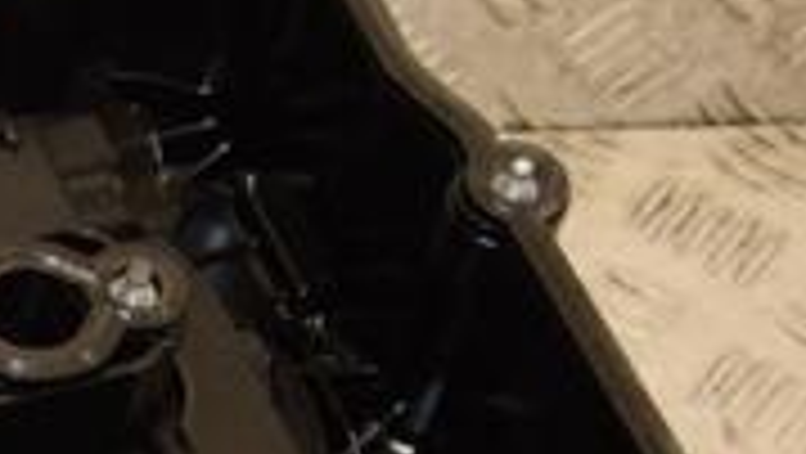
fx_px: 3379
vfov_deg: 7.6
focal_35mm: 158
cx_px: -432
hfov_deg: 12.8
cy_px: 571
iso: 800
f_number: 5
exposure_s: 1/160
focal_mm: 30
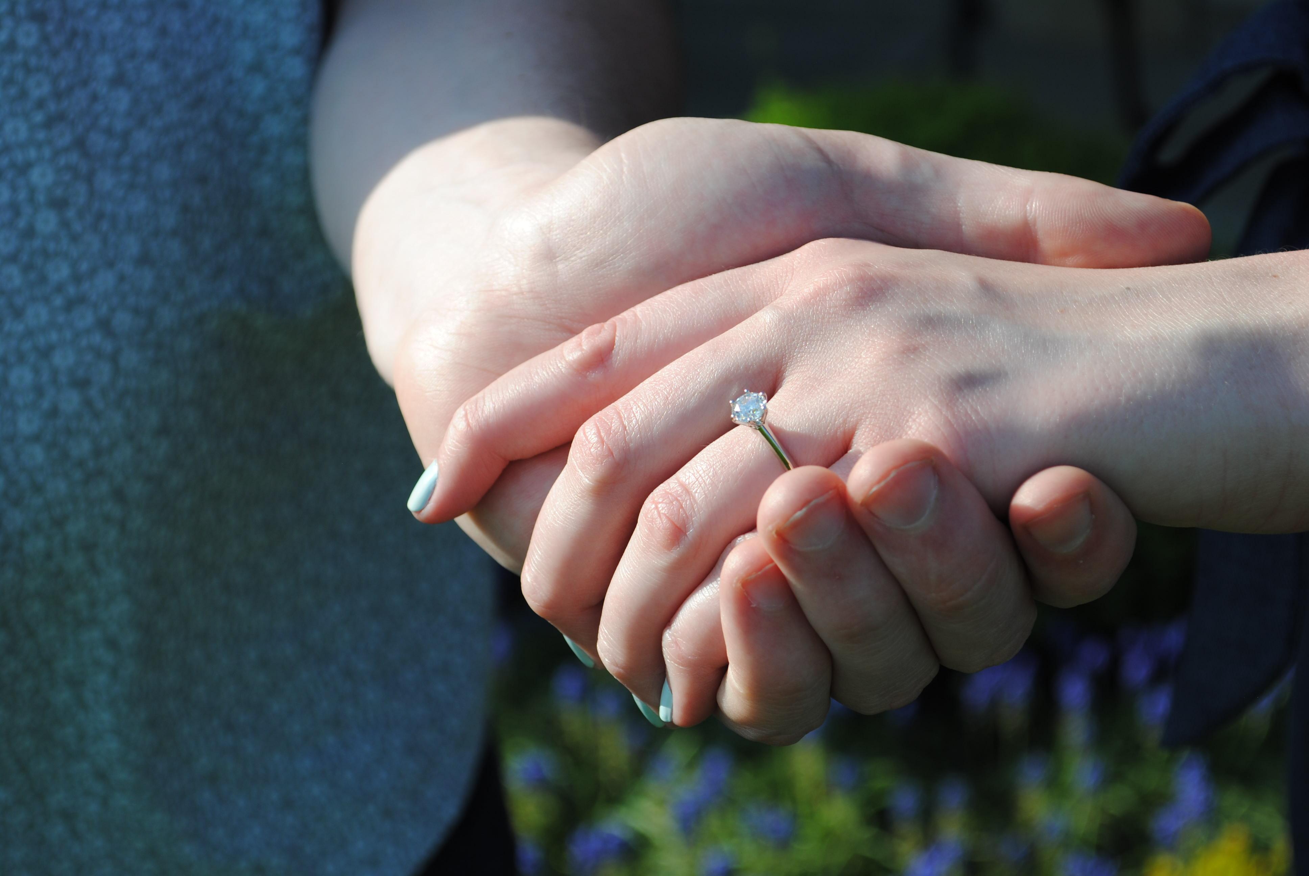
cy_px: 438
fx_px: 3003
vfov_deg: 16.6
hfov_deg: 24.6
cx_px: 654
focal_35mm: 82
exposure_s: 1/250
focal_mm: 55
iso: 100
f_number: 7.1
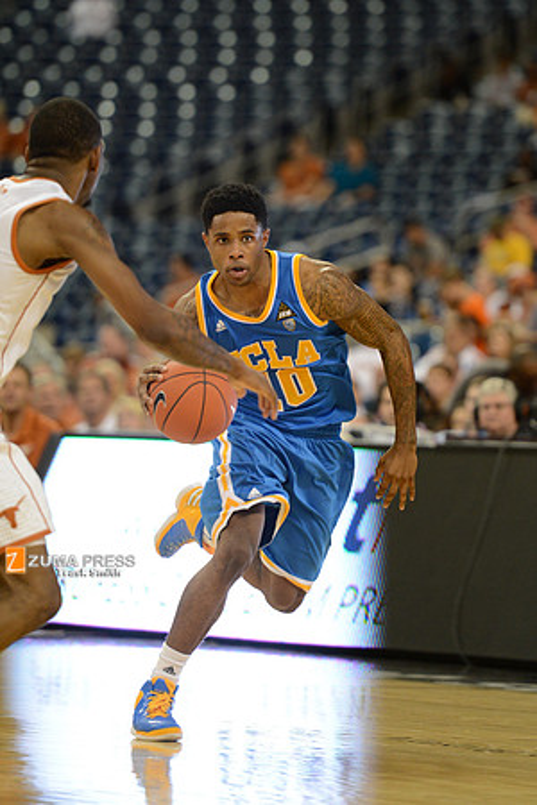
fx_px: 4363
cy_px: 402
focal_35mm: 195
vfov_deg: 10.5
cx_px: 268
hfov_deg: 7.0
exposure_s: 1/1250
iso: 3200
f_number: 2.8
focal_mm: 195
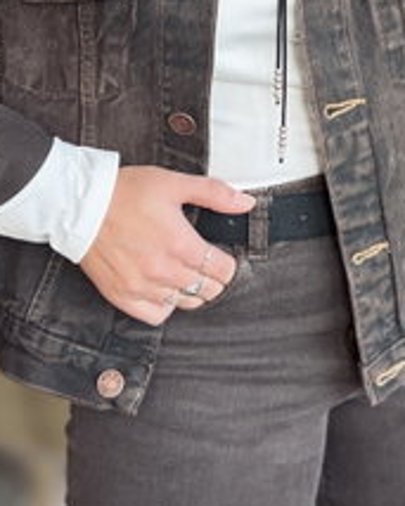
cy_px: 53
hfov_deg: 20.8
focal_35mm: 73
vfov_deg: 25.3
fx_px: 1095
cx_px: 289
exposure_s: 1/64
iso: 80
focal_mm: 2.71
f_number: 1.9
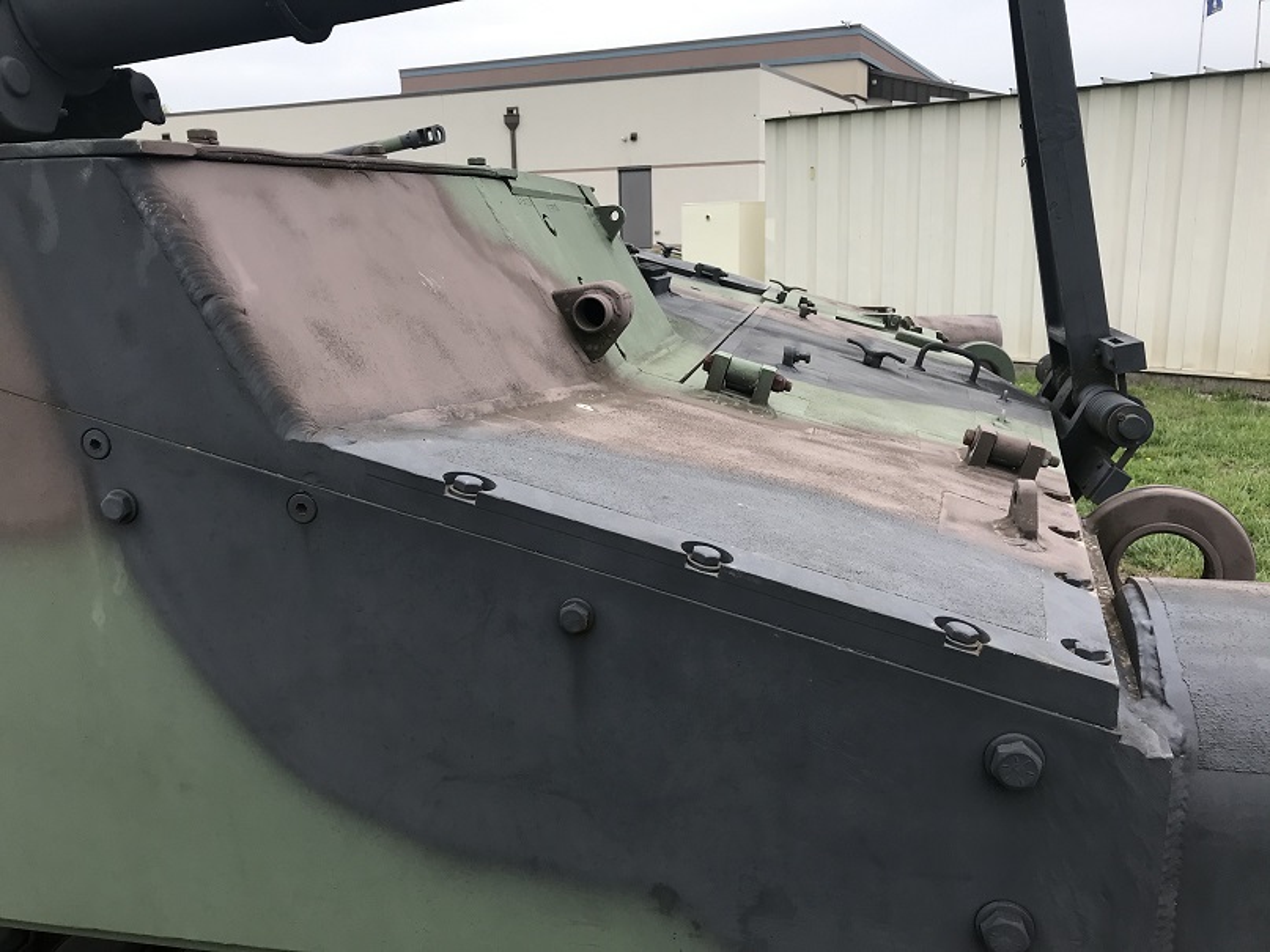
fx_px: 1027
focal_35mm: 28
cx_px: 635
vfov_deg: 49.7
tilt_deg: -13.0
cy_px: 476
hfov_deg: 63.5
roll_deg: +0.5
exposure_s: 1/887
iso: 20
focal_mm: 3.99
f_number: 1.8
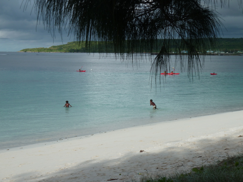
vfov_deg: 15.4
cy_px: 91
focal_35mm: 96
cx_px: 122
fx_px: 674
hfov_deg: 20.4
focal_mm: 15.8
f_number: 4.3
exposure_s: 1/640
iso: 80
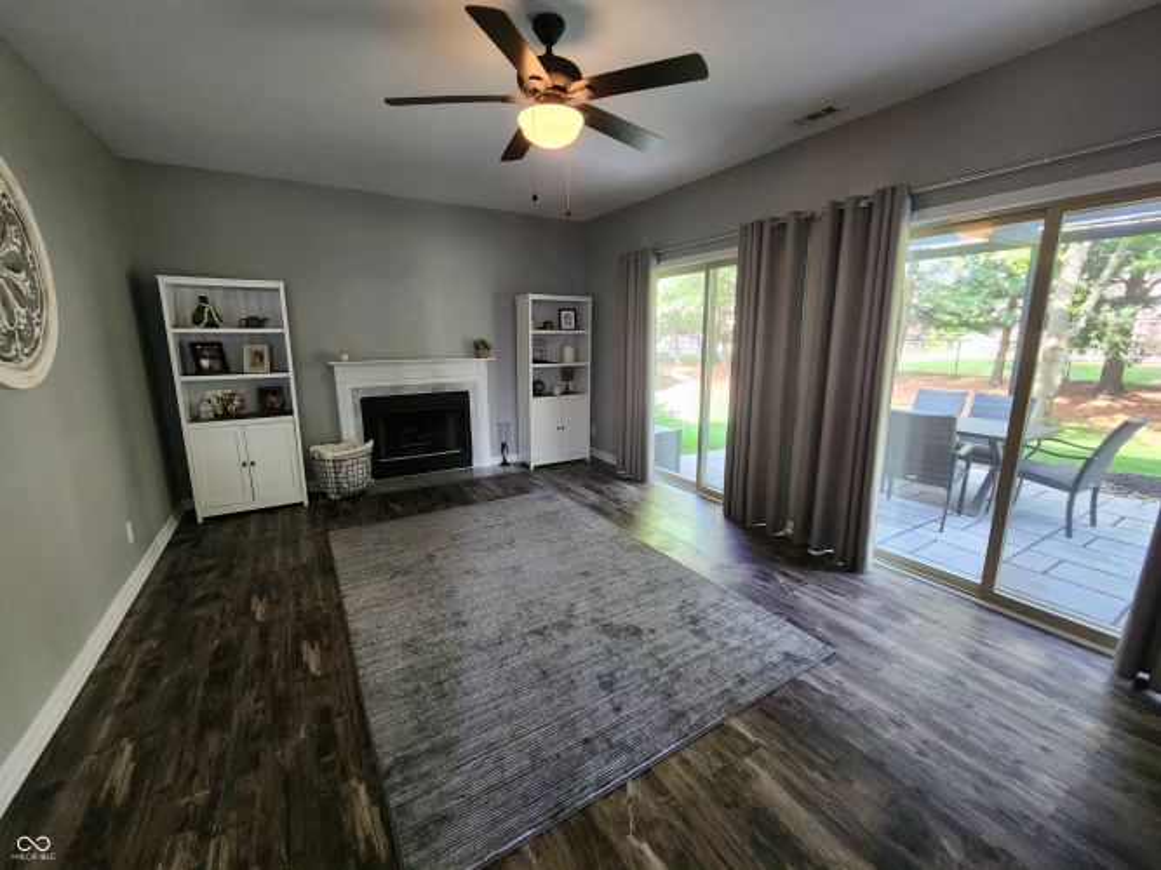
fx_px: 436
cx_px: 580
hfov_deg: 106.2
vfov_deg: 89.9
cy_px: 435
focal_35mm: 13
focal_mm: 2.2
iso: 400
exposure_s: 1/60
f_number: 2.2
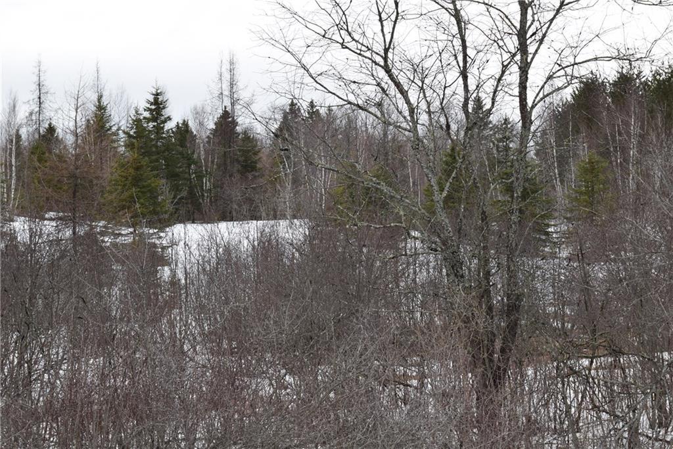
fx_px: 1542
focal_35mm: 82
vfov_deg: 16.6
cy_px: 224
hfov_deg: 24.6
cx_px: 336
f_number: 9
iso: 400
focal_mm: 55
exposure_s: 1/125
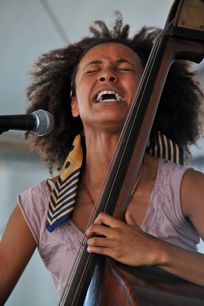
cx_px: 102
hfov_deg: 4.6
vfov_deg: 6.9
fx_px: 2556
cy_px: 153
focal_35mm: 300
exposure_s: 1/200
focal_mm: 200
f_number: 6.3
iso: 800
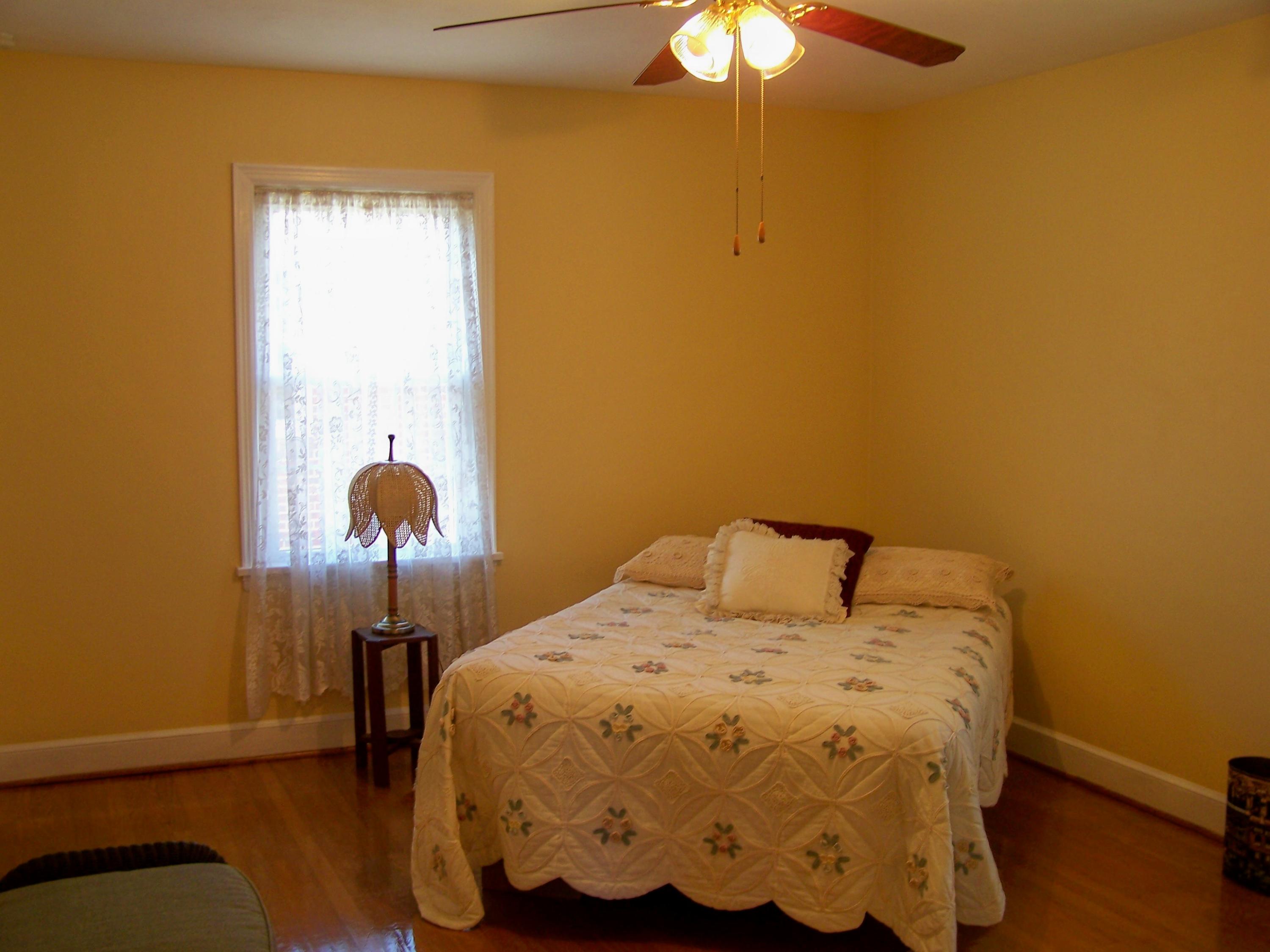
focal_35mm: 38
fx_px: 1394
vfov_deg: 37.7
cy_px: 476
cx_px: 635
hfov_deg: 49.0
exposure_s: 1/10
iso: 64
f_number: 2.8
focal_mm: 6.3
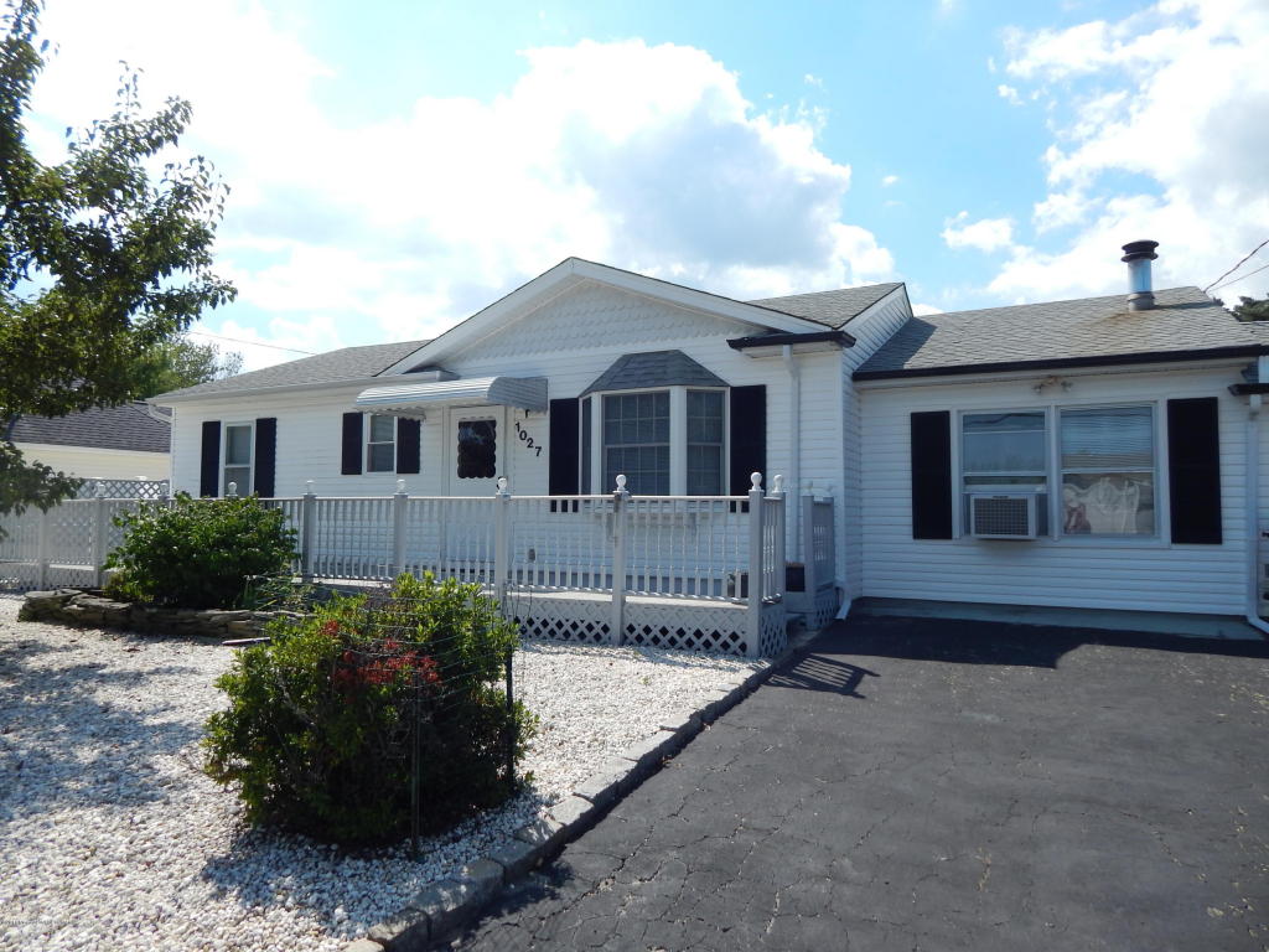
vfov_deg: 58.9
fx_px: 843
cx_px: 634
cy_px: 476
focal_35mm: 23
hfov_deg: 73.9
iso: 125
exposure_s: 1/500
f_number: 6
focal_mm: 4
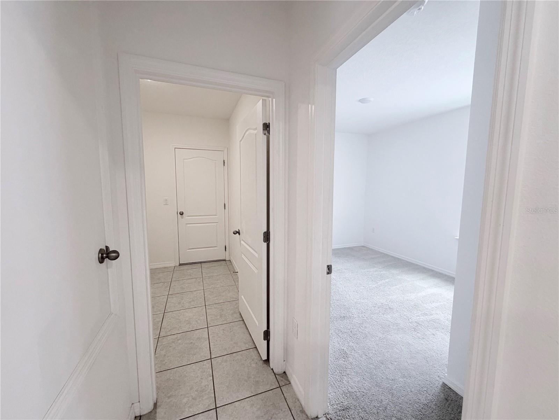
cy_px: 210
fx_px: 226
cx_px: 280
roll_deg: -0.4
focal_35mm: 14
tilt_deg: -5.0
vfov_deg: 85.7
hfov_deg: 102.1
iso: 250
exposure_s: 1/120
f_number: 2.2
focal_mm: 2.22
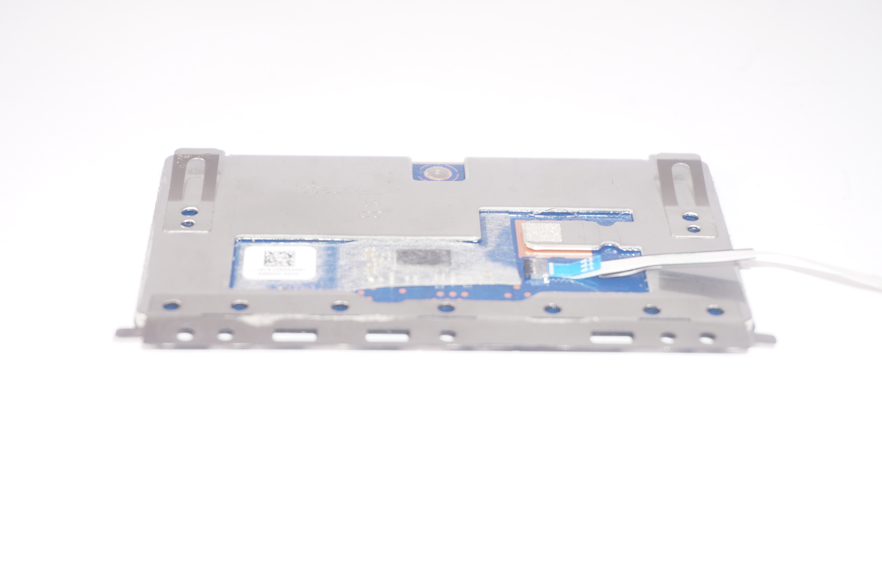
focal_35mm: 75
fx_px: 1836
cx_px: 441
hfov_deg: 27.0
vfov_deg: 18.1
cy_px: 293
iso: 125
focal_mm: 50
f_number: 6.3
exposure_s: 1/80
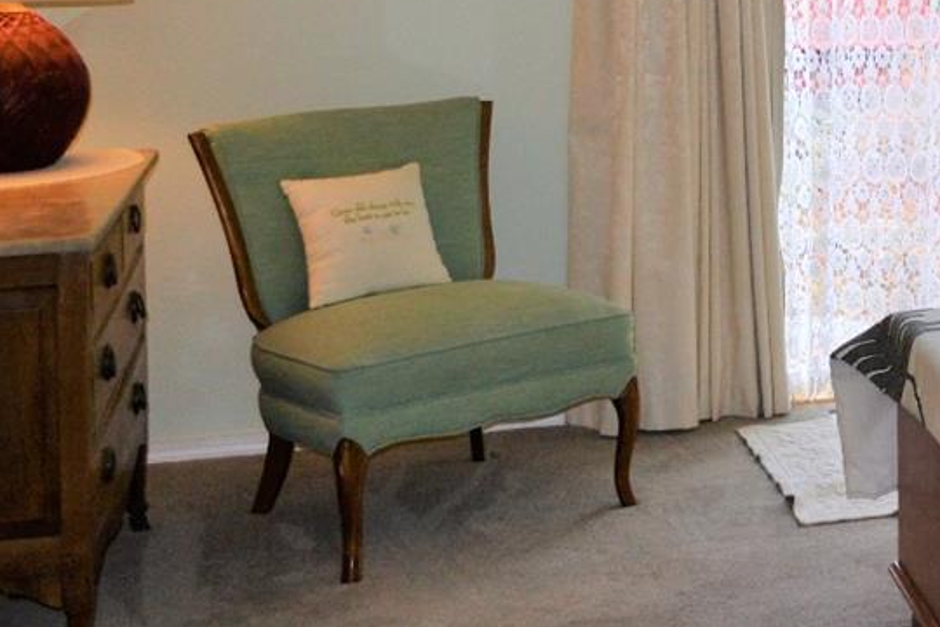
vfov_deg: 17.3
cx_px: 1079
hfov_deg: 24.8
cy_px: -129
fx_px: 1958
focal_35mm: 75
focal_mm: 18
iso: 640
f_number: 3.5
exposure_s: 1/200
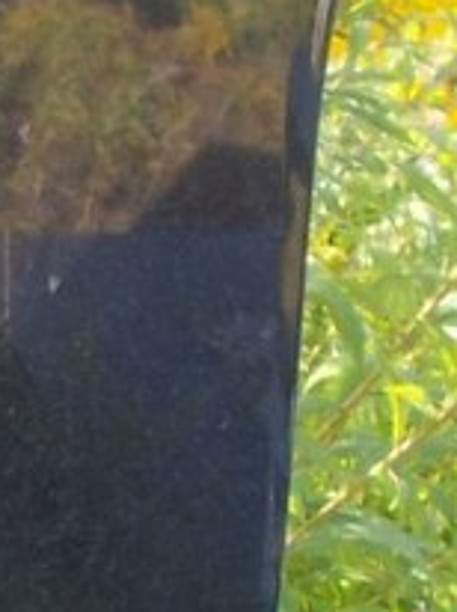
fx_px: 1782
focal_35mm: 101
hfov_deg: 12.6
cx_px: -490
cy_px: 532
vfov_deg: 19.2
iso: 80
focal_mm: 4.6
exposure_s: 1/100
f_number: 3.2
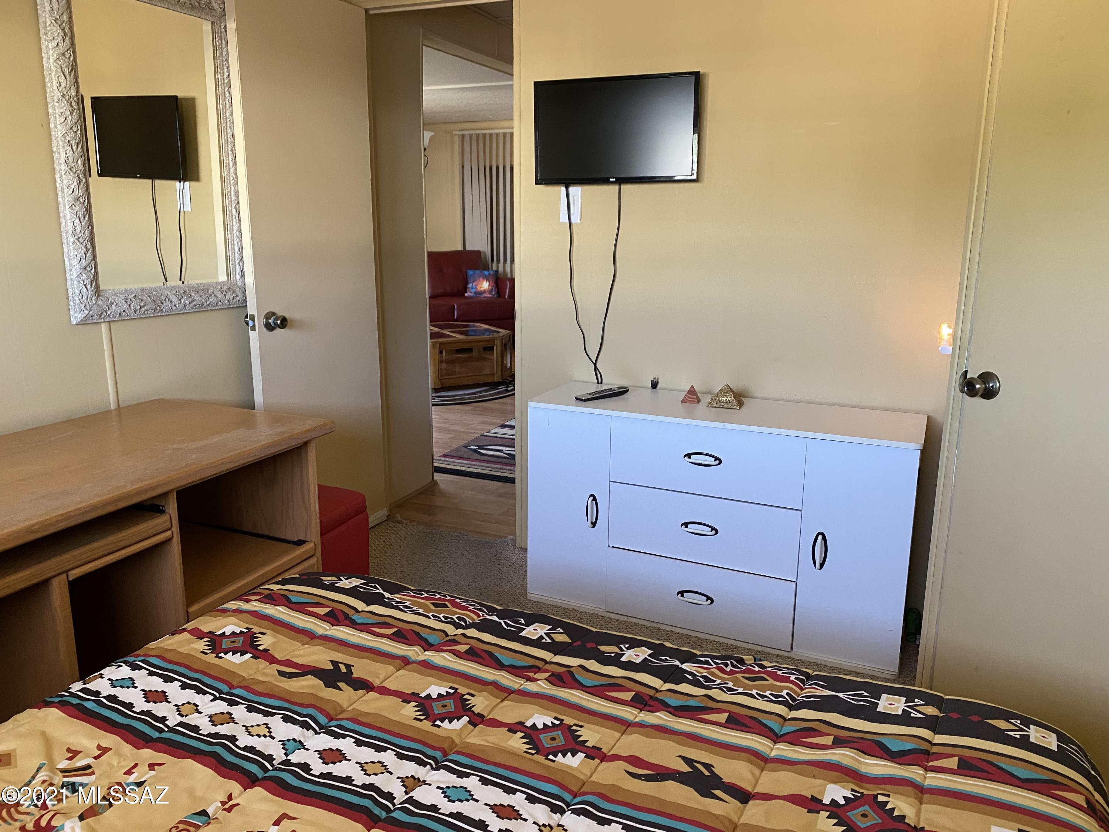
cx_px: 554
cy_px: 416
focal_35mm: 26
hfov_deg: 67.3
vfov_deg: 53.1
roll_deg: +0.0
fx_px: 833
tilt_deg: -14.0
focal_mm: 4.25
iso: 200
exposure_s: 1/60
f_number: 1.8
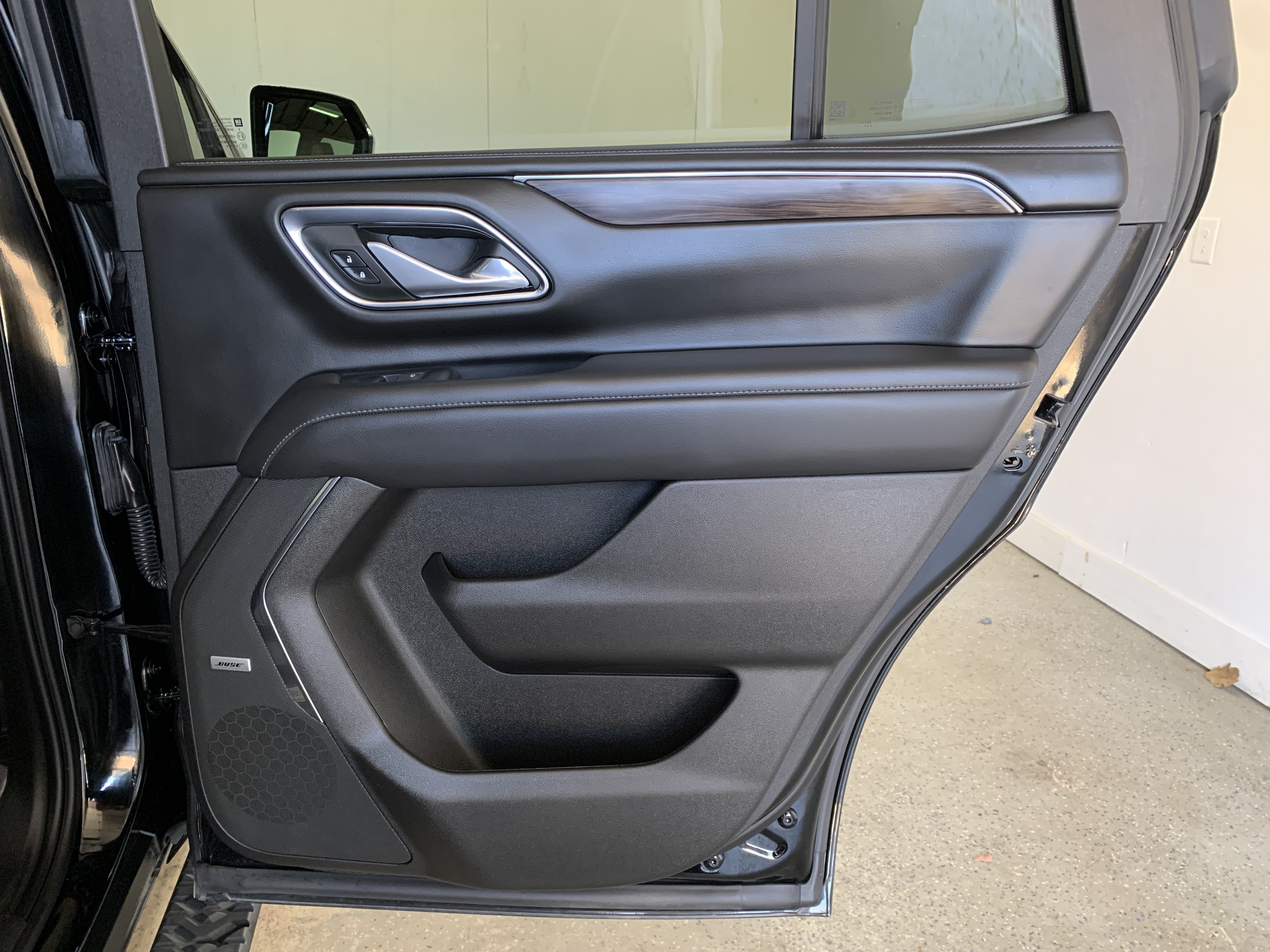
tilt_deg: -17.5
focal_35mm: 26
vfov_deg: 53.1
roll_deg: -1.1
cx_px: 635
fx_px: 954
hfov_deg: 67.3
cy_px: 476
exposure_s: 1/60
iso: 250
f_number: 1.8
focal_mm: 4.25
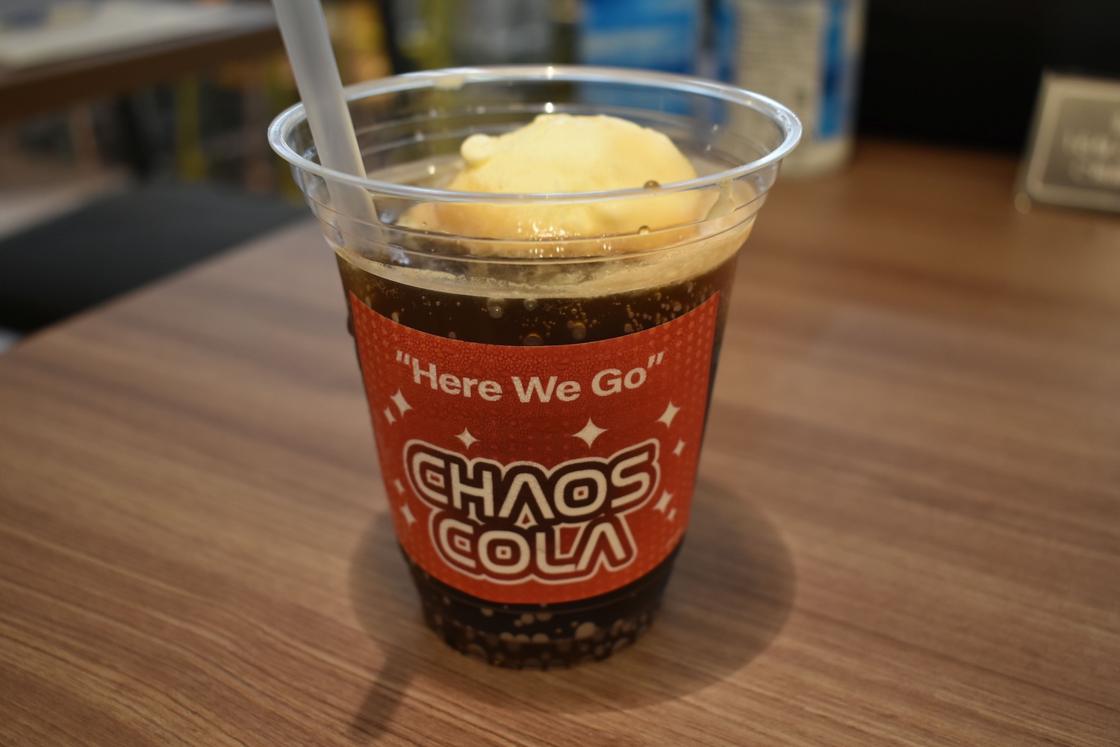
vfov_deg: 34.2
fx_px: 1213
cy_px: 374
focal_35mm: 39
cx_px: 560
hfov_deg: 49.6
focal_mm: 26
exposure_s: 1/60
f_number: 4
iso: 450
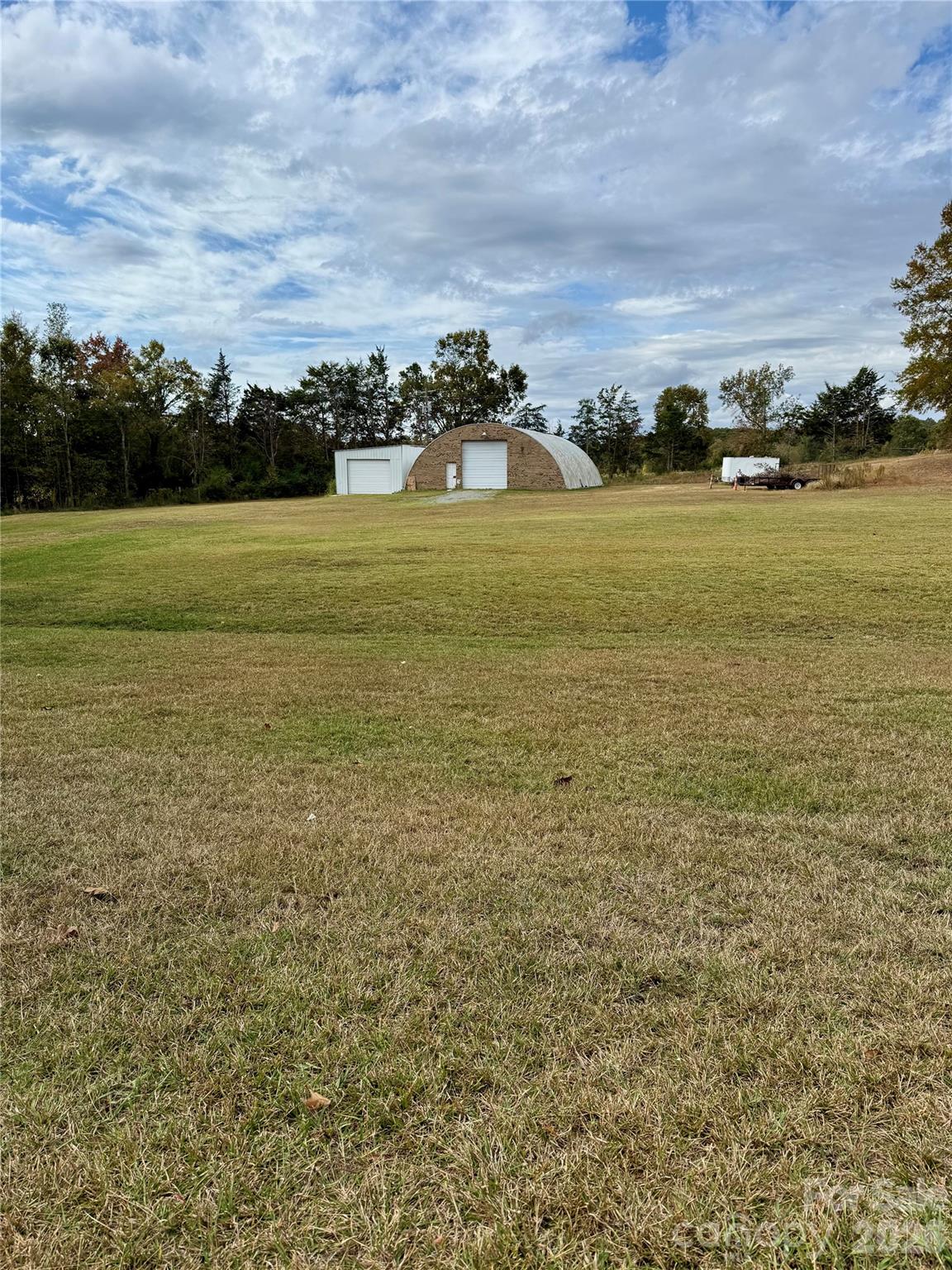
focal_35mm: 24
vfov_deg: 71.6
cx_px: 476
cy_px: 635
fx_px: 880
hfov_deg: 56.8
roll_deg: -2.7
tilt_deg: -11.8
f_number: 1.78
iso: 80
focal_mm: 6.76
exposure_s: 1/4673
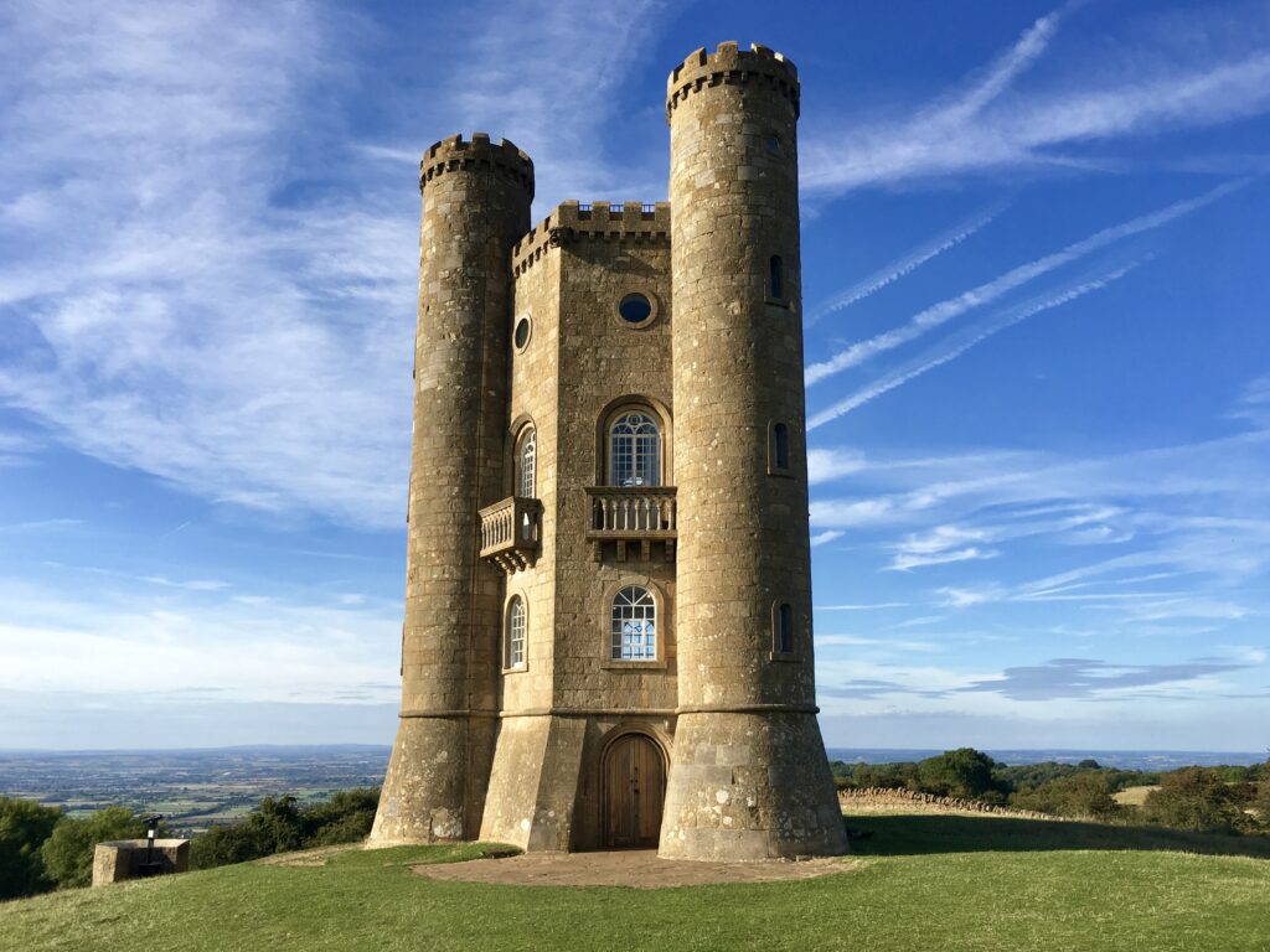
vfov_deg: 48.2
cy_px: 476
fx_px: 1064
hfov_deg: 61.7
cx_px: 635
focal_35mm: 29
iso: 25
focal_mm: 4.15
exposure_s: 1/1261
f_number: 2.2
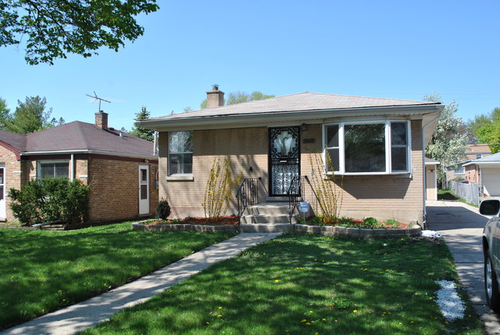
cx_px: 250
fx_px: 459
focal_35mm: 33
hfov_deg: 57.2
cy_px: 168
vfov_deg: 40.0
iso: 100
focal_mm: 22
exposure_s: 1/200
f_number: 7.1
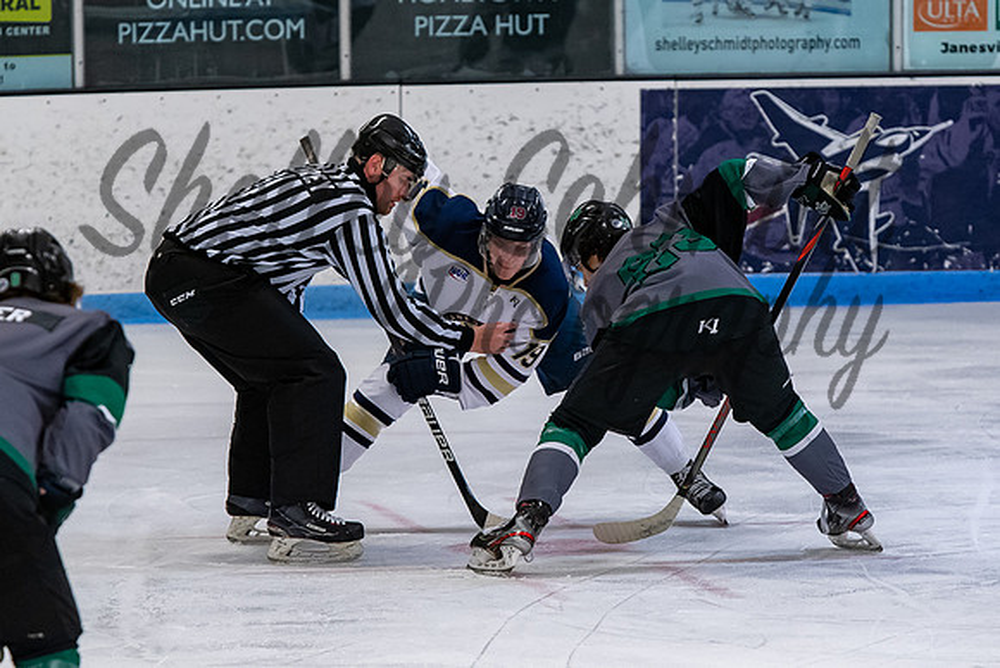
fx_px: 10323
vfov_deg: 3.7
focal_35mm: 372
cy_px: 295
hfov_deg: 5.5
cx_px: 531
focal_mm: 185
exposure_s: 1/800
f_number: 3.5
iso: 2000
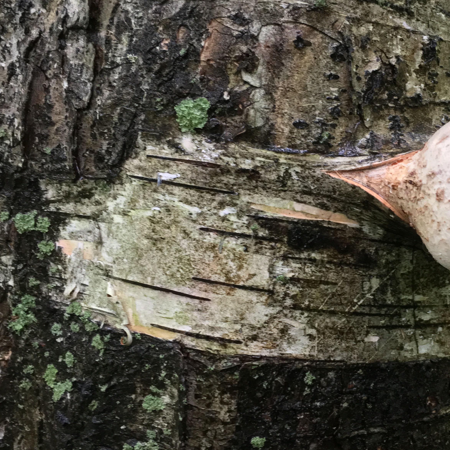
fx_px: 647
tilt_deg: -18.4
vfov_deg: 38.3
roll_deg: +1.9
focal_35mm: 44
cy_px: 220
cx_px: 350
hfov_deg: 37.2
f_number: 2.2
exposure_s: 1/30
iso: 160
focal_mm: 4.15
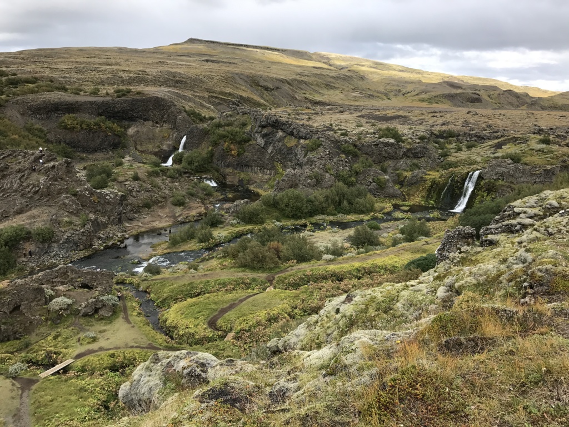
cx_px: 284
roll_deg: -4.3
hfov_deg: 63.4
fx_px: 460
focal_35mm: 28
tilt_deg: -17.6
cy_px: 214
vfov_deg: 49.7
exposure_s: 1/720
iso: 20
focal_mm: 3.99
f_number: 1.8
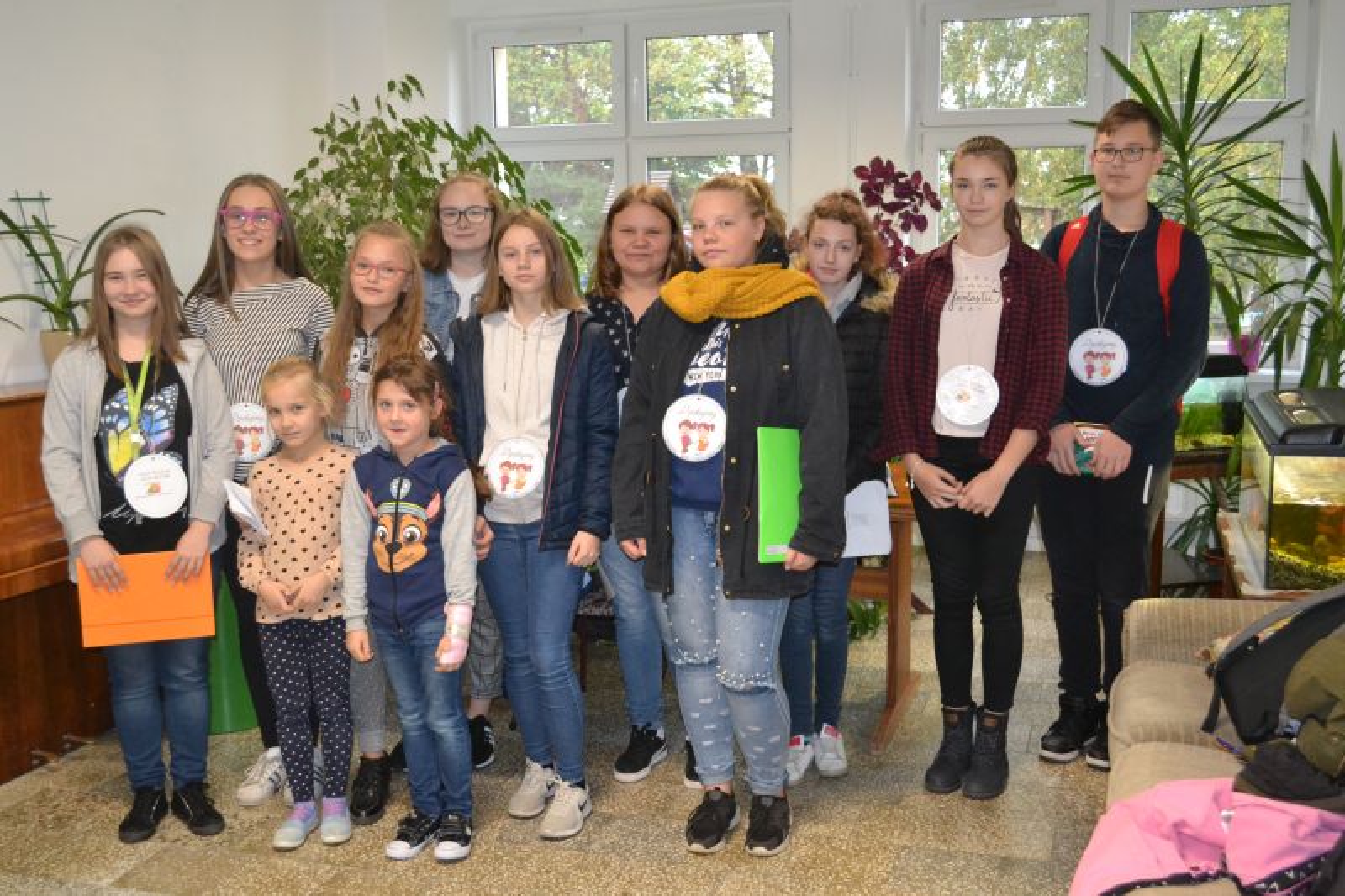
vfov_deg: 36.9
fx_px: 1345
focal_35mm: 36
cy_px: 448
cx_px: 672
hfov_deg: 53.1
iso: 2200
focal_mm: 24
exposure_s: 1/60
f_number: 4
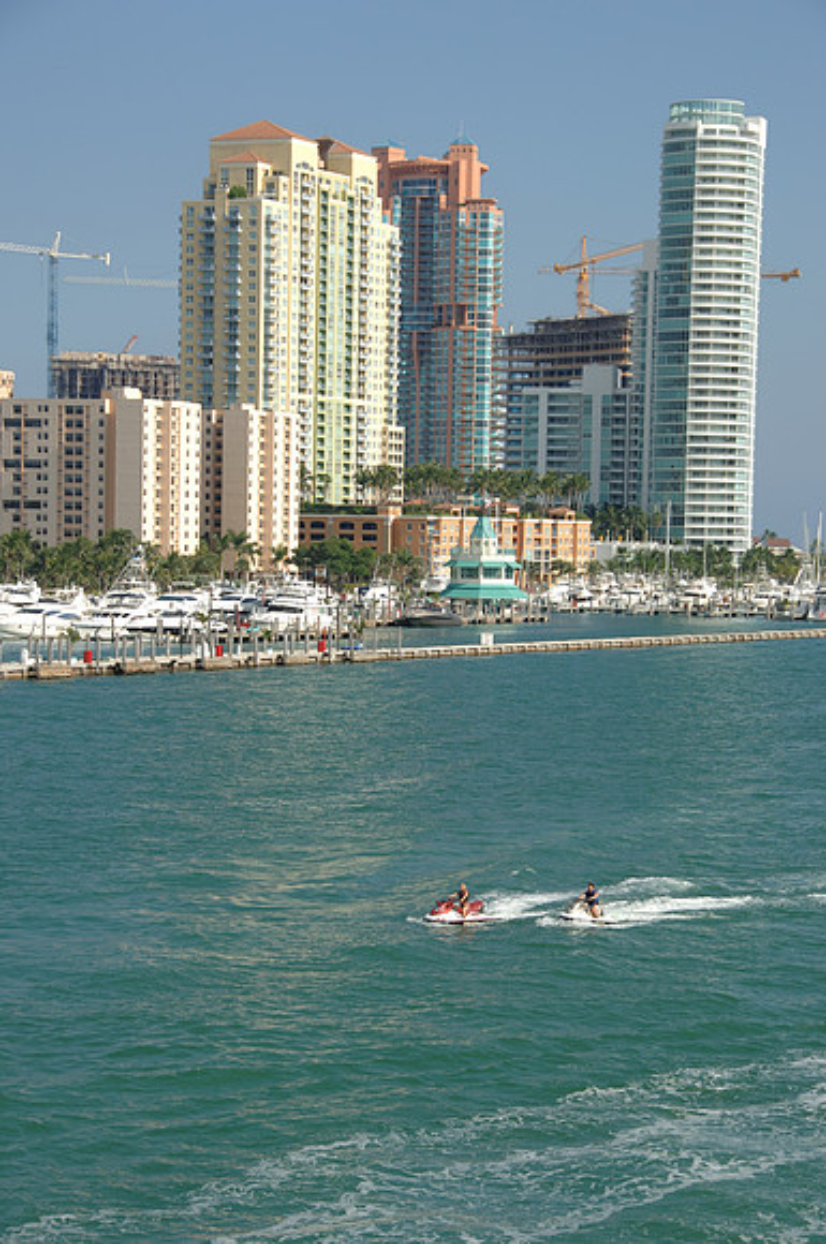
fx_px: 3210
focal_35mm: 93
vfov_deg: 21.9
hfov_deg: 14.7
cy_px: 622
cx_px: 413
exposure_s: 1/250
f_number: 8
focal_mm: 62
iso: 100
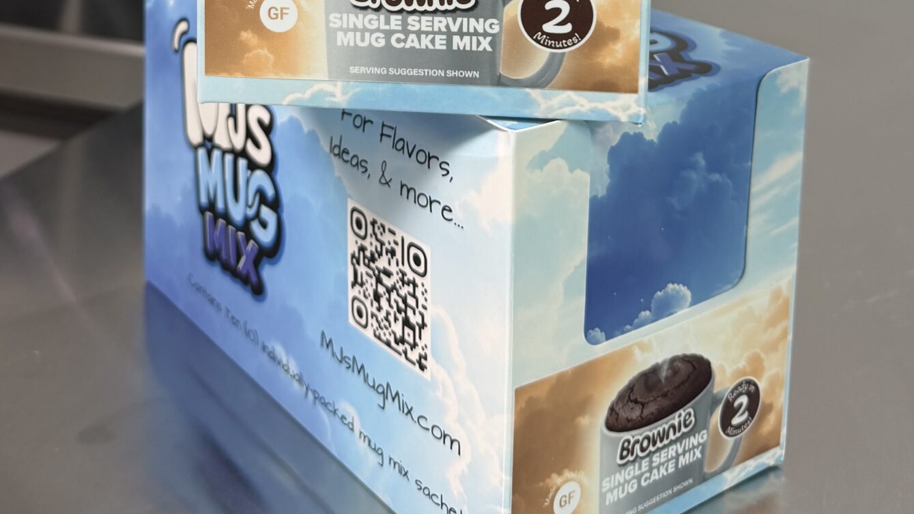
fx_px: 1212
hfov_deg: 41.1
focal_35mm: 50
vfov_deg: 21.3
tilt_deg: -6.8
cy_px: -182
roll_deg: +0.1
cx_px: 360
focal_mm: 6.76
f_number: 1.78
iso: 160
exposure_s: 1/60
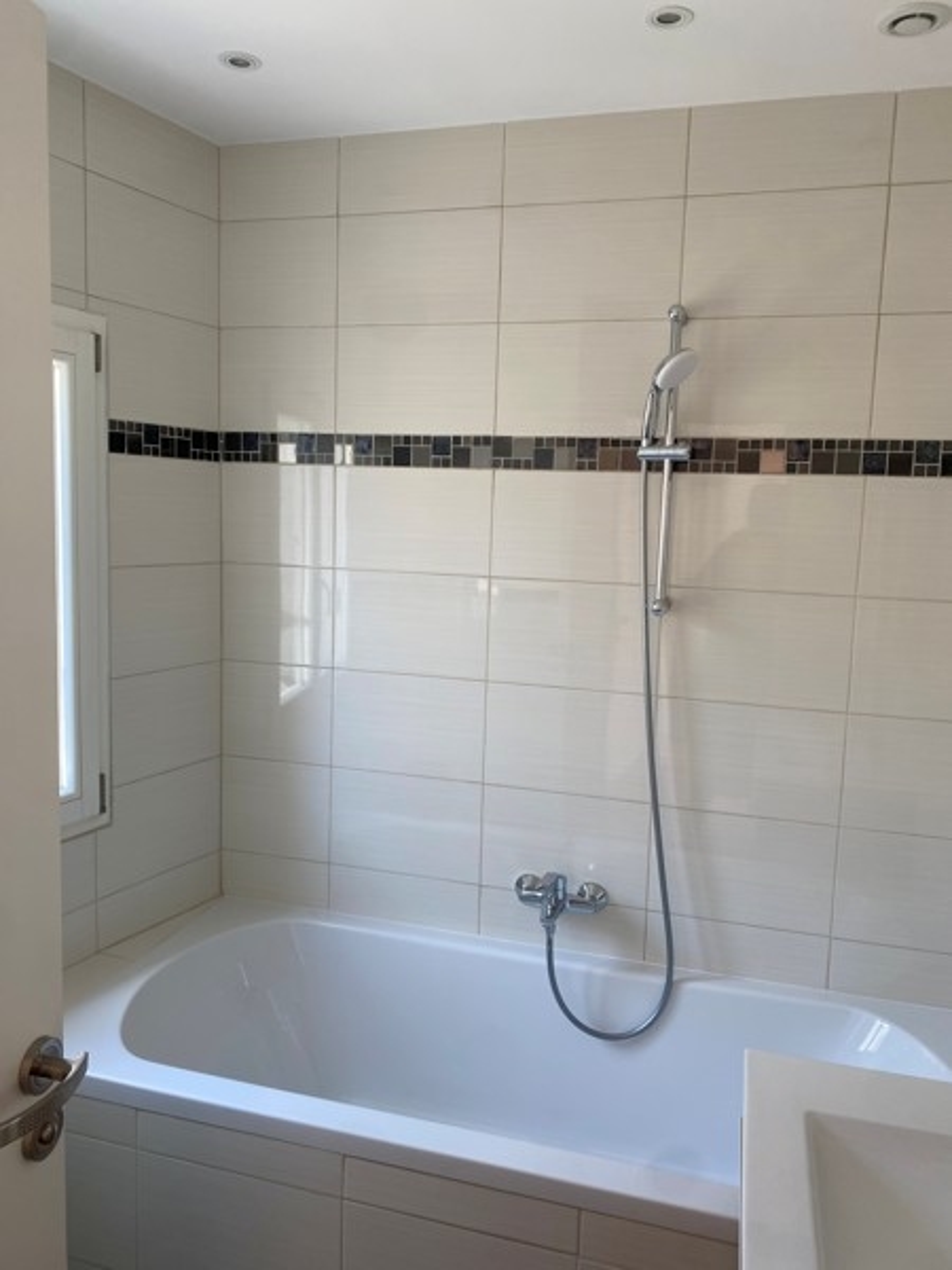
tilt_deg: -6.2
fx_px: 953
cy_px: 635
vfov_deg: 67.3
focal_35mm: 26
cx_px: 476
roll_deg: -1.8
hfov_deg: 53.1
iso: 50
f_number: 1.8
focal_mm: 4.25
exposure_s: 1/122
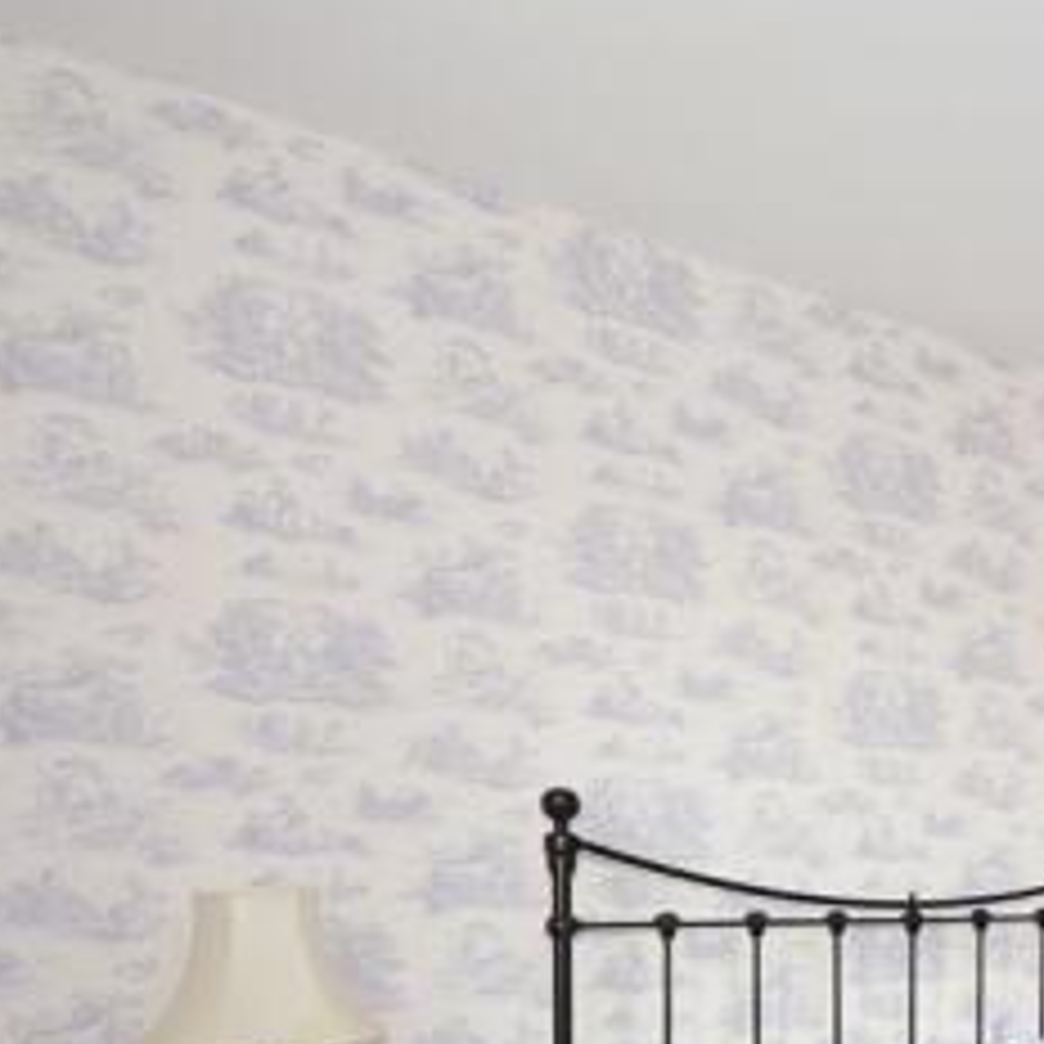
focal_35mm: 36
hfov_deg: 35.8
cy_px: 927
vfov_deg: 42.5
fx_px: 1228
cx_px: 1260
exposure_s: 1/13
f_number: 5
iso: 200
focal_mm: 10
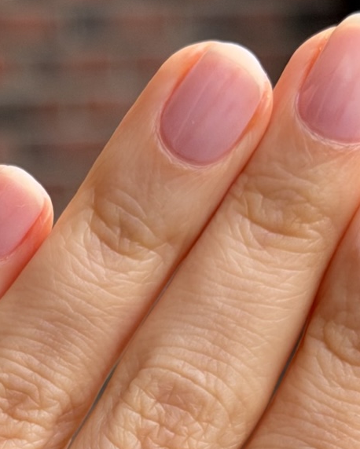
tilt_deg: -14.7
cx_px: 41
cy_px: 616
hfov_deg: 11.7
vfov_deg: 14.0
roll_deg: -1.4
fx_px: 1744
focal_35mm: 131
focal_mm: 6.76
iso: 64
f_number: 1.78
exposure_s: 1/169
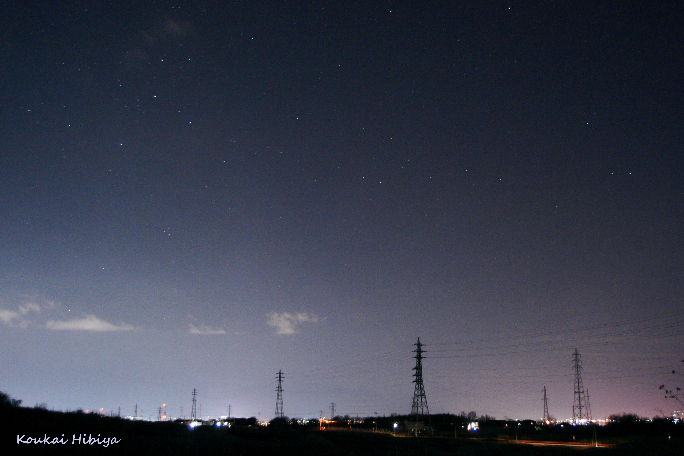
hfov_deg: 53.1
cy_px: 228
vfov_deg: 36.9
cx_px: 342
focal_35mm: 36
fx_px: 684
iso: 1600
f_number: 4
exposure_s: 15
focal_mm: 24
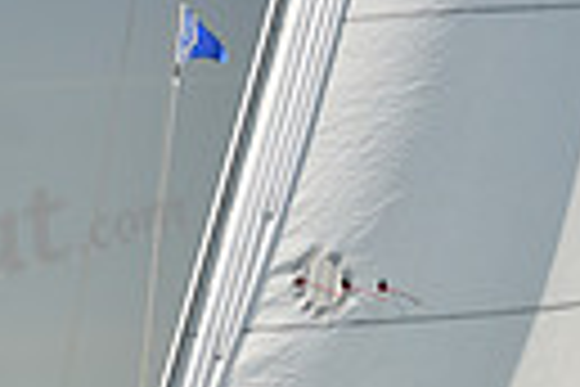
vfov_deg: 2.3
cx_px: 423
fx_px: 9779
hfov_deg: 3.4
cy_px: 862
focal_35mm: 607
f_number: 5
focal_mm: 135
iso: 250
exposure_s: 1/800
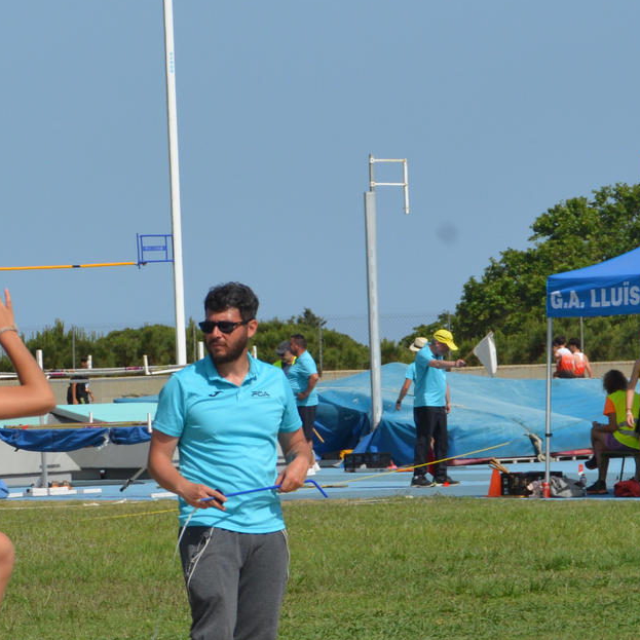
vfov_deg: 6.1
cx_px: 61
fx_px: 5961
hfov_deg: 6.1
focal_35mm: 285
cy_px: 670
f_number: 7.1
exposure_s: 1/2000
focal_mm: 68
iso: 400
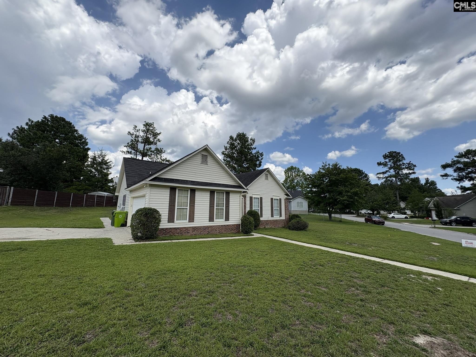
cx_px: 238
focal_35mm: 14
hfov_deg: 102.1
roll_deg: +0.4
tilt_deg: +9.2
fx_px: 193
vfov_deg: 85.7
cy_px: 178
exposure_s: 1/2083
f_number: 2.2
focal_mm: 2.22
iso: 40
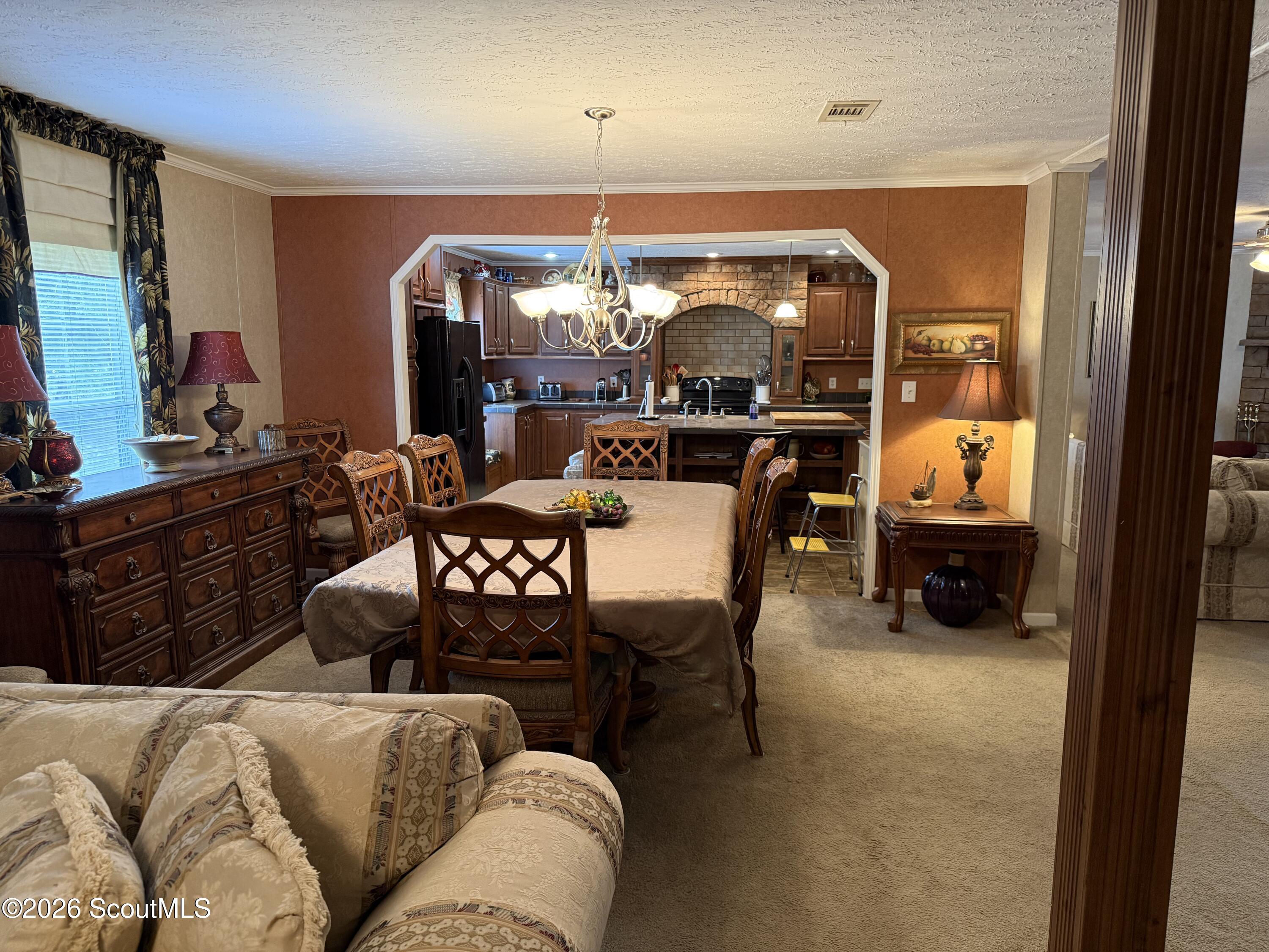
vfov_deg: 56.8
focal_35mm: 24
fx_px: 880
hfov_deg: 71.6
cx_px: 634
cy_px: 476
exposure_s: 1/60
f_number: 1.78
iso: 320
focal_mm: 6.76
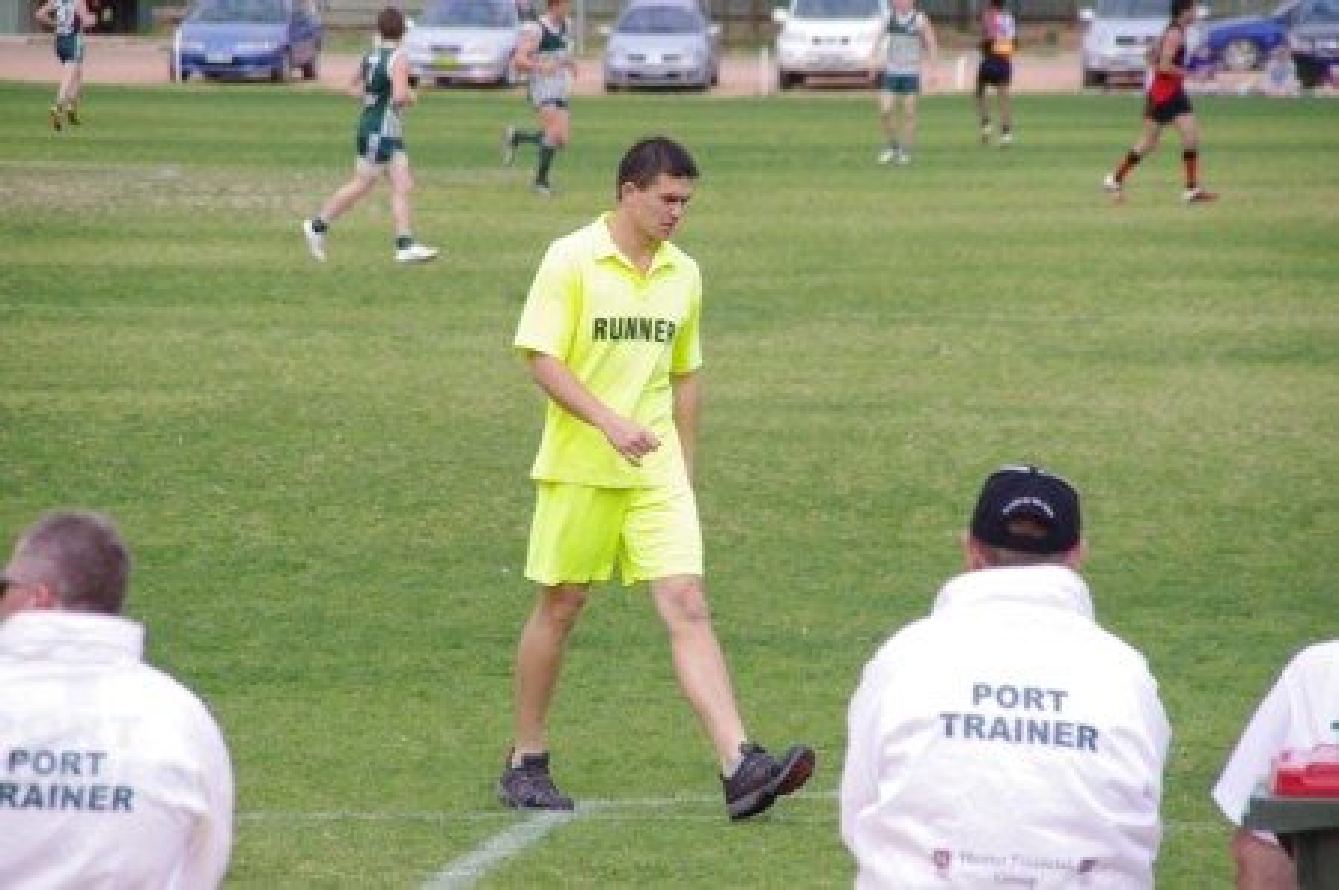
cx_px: 670
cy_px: 445
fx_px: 11146
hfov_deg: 6.9
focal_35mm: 300
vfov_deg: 4.6
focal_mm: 200
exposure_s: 1/500
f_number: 8
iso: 800
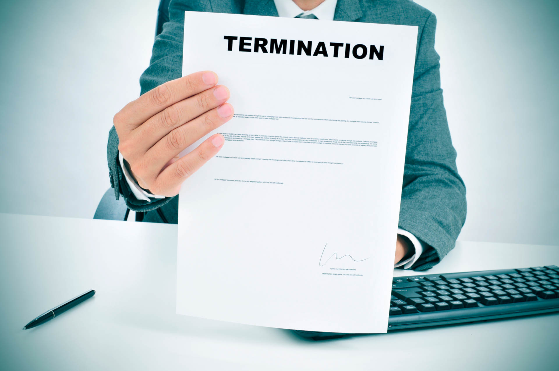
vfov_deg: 25.7
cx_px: 280
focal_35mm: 52
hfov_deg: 37.9
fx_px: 814
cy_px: 186
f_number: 11
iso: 200
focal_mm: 35
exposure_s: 1/125
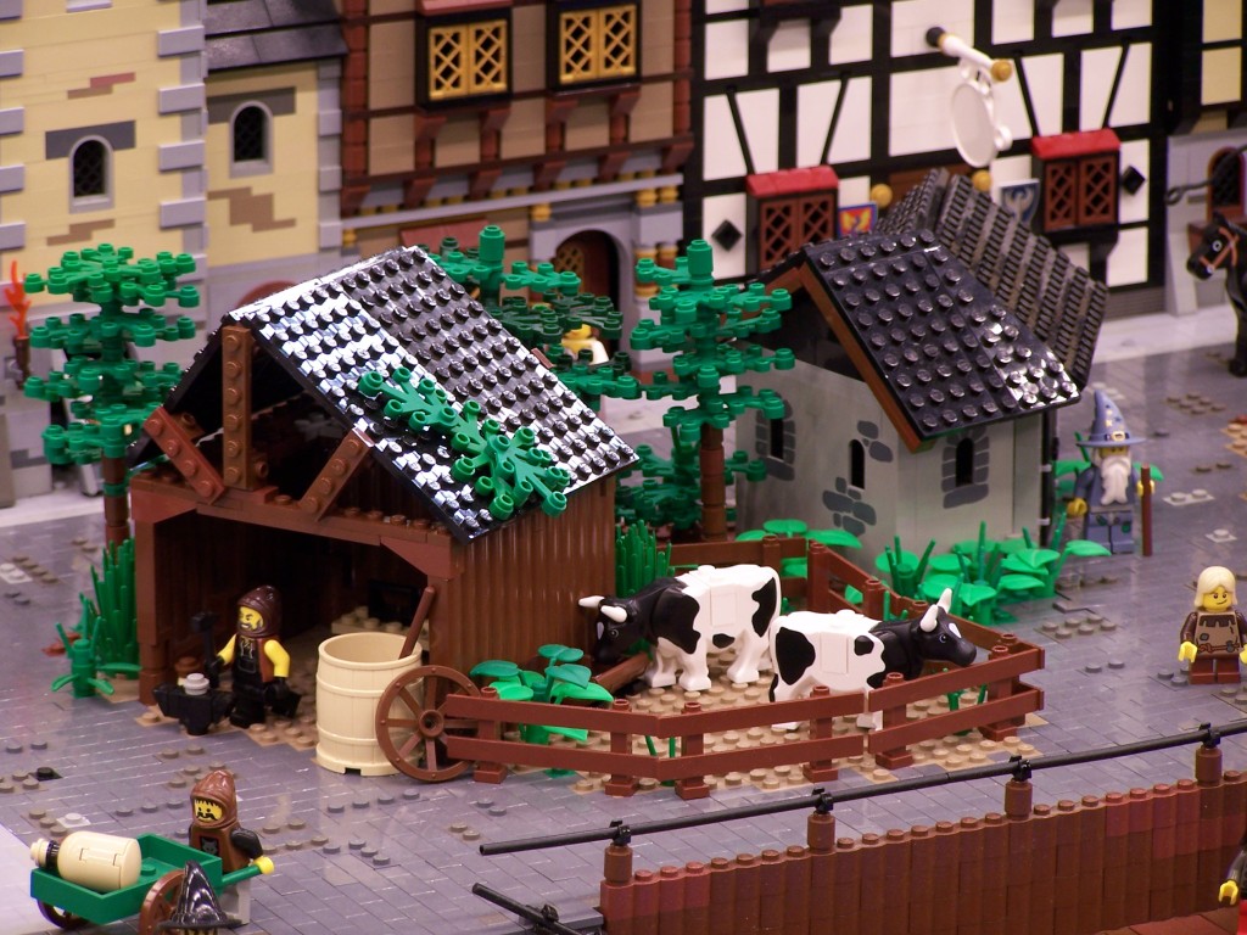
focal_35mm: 209
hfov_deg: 9.5
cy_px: 468
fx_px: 7529
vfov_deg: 7.1
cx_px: 624
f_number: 3.2
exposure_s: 1/2
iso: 80
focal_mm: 34.6
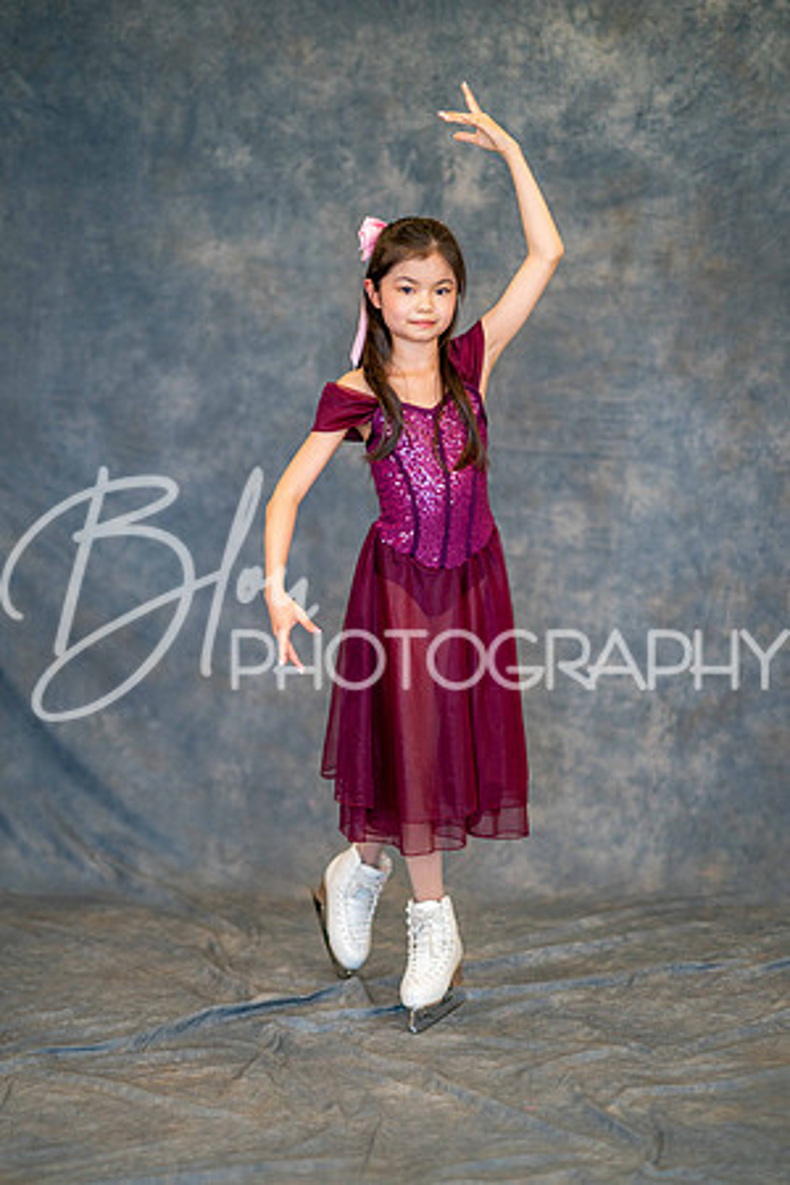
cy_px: 592
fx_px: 2798
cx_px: 395
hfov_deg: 16.1
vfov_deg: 23.9
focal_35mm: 85
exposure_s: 1/200
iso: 500
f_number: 1.4
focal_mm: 85
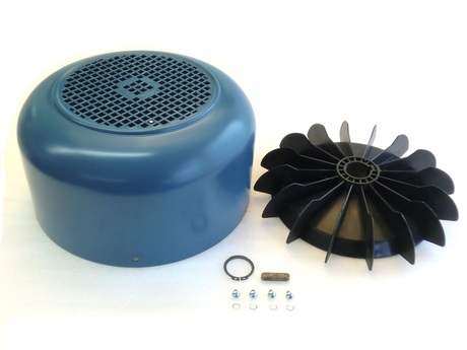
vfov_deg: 39.7
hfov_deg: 51.4
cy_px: 175
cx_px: 234
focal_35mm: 36
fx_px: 486
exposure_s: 1/60
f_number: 3.1
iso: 125
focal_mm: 6.51
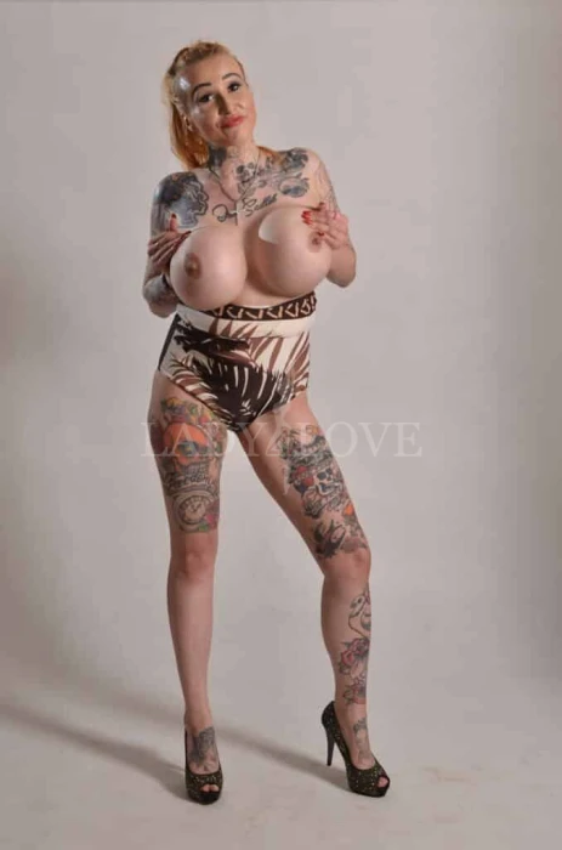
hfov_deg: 25.6
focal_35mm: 52
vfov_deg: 37.9
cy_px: 425
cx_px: 281
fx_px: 1236
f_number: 3.2
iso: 100
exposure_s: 1/80
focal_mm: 35
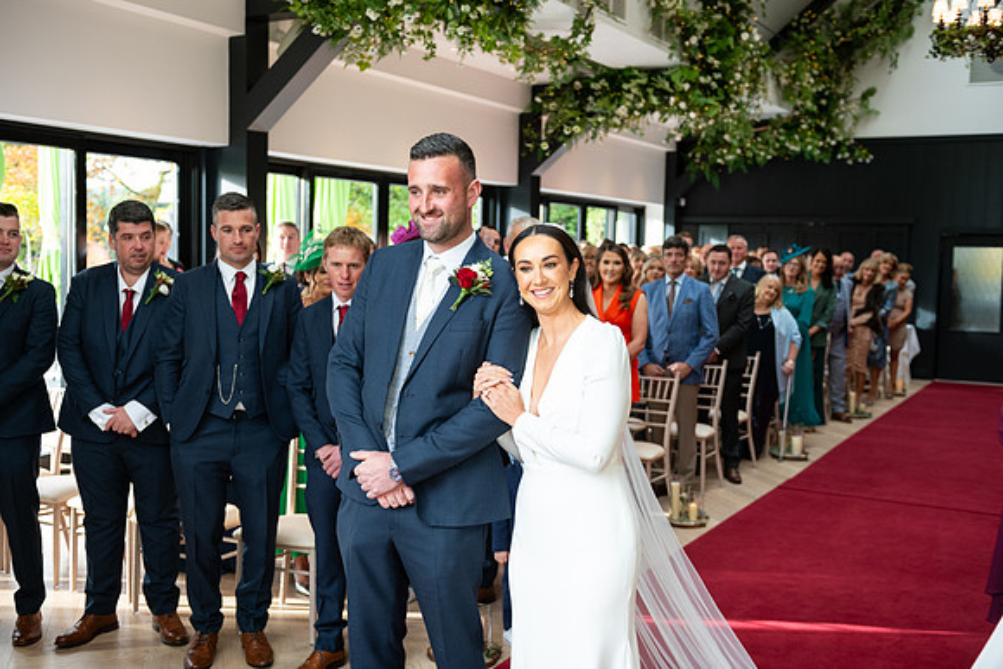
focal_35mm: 38
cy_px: 334
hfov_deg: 50.7
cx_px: 502
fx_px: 1059
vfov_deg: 35.1
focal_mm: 38
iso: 640
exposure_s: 1/160
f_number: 3.5
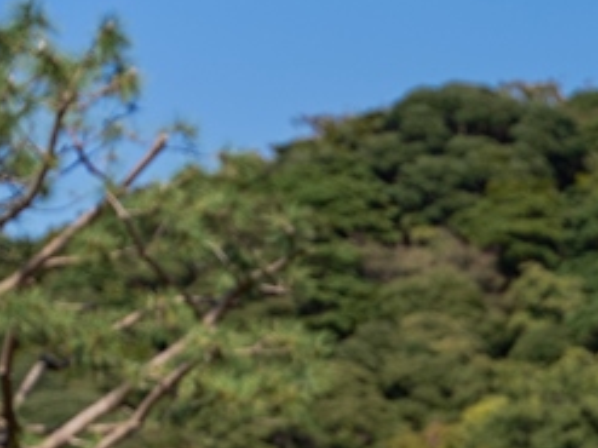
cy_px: 775
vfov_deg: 6.1
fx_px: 4154
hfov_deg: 8.0
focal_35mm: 241
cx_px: 1070
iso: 80
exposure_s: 1/3200
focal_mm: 60.4
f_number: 3.5
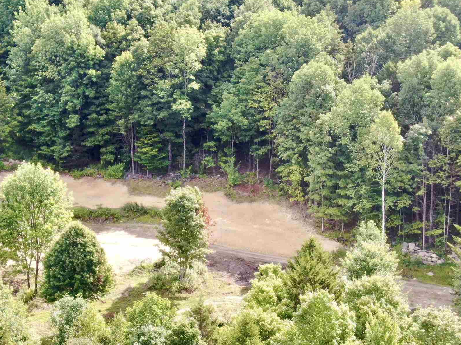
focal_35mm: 93
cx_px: 152
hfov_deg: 21.0
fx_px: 1238
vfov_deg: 15.9
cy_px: 182
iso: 100
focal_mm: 8.6
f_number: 3.8
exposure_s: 1/120
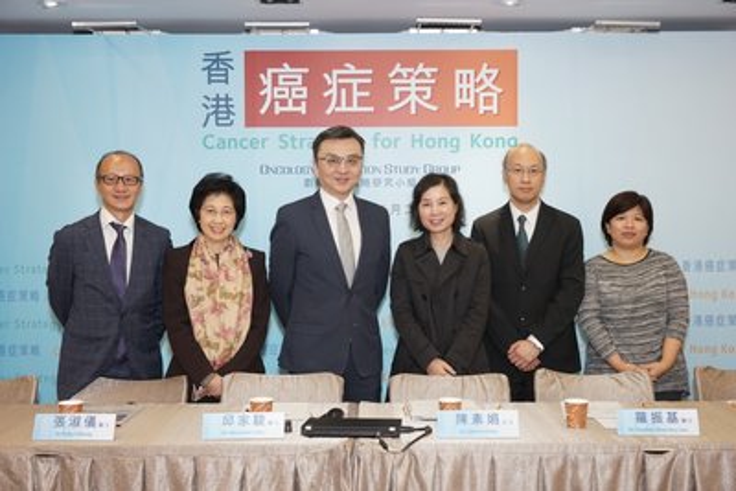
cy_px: 246
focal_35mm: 45
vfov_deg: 29.9
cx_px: 368
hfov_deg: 43.6
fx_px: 920
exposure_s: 1/80
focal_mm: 45
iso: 1250
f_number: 5
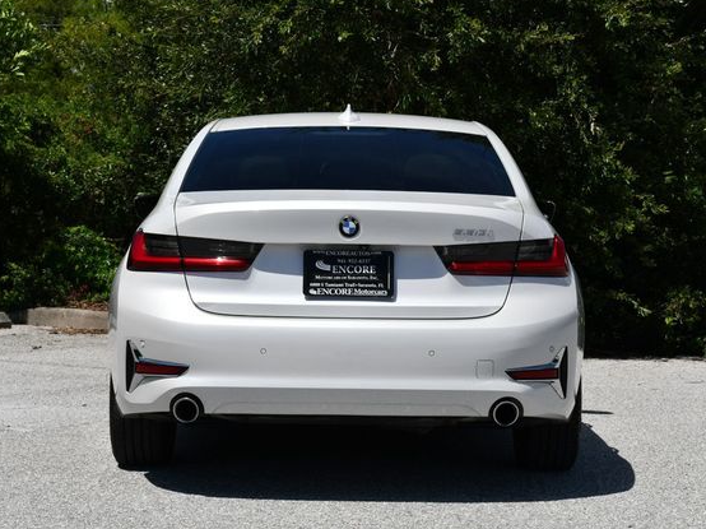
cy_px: 264
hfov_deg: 22.0
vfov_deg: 16.6
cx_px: 340
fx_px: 1814
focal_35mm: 89
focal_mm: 40
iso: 100
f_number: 10
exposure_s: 1/400
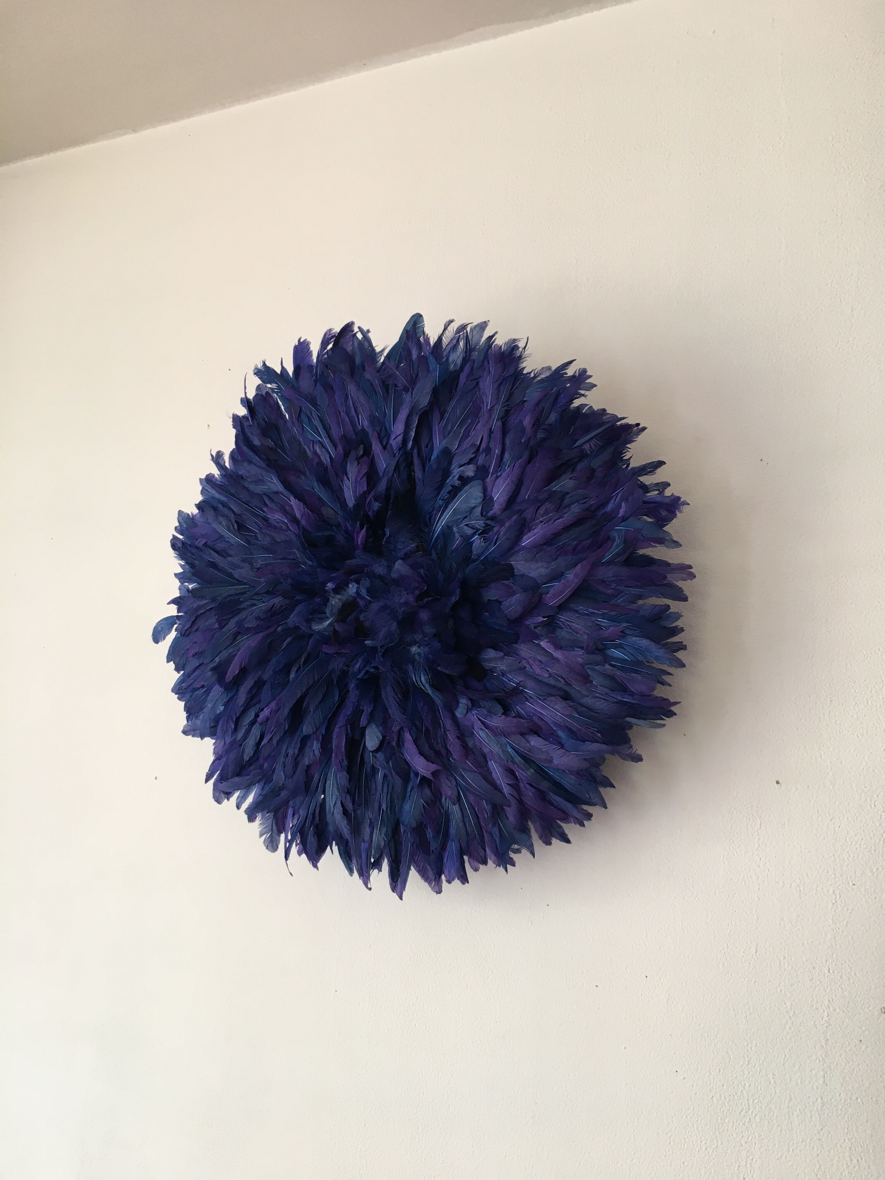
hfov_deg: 48.2
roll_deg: -3.7
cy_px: 590
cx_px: 442
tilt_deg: +12.7
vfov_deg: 61.7
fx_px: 989
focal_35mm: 29
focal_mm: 4.15
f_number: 2.2
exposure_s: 1/33
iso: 40
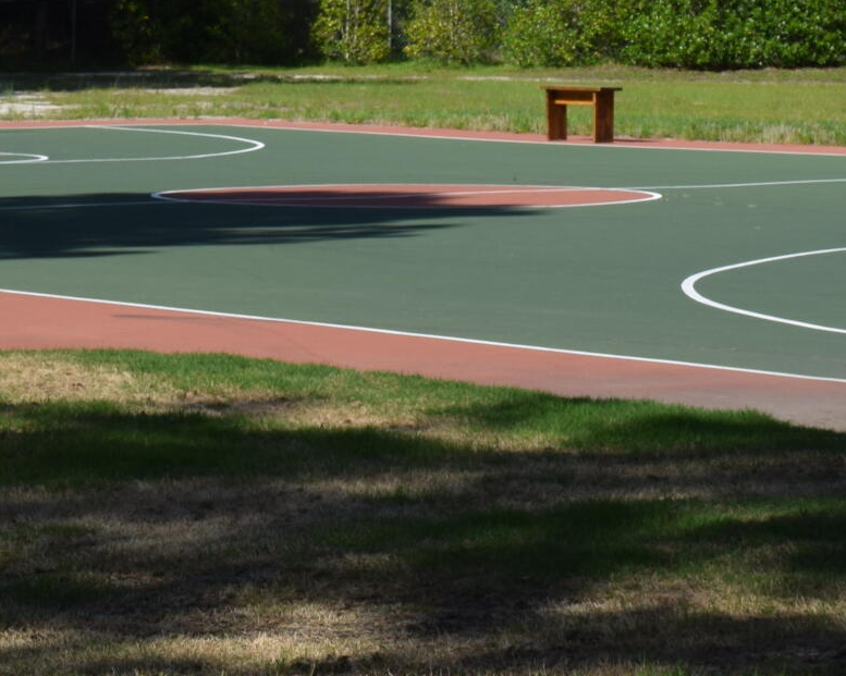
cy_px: -388
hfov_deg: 11.0
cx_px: 760
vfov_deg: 8.6
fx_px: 4355
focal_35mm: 174
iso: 100
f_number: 11
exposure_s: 1/200
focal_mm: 32
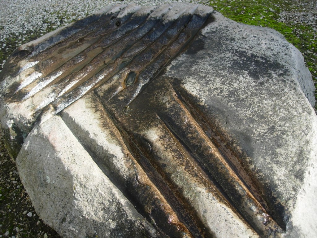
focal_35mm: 38
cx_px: 158
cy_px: 119
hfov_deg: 49.0
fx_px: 348
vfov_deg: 37.7
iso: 79
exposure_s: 1/497
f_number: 2.8
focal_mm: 7.8
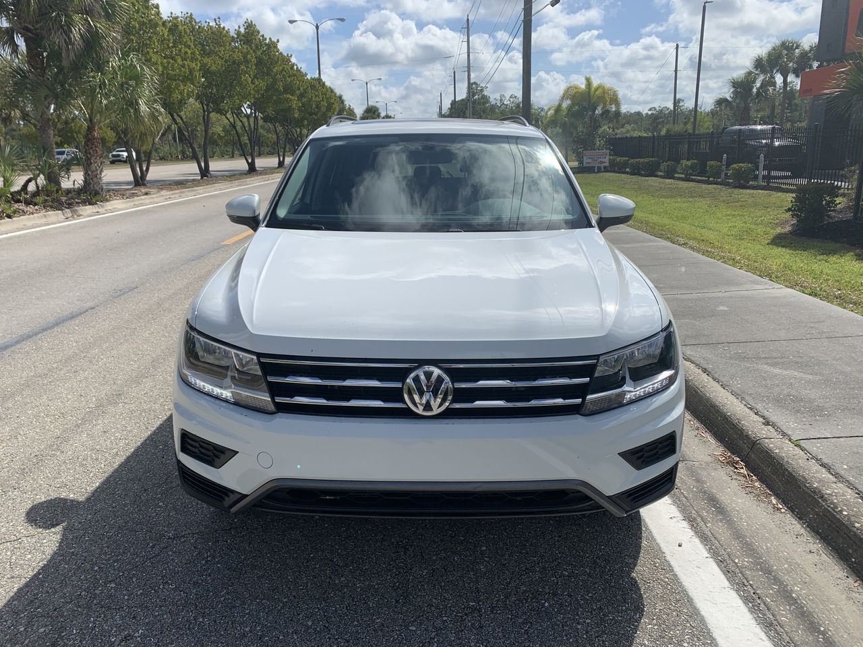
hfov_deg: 67.3
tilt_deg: -13.7
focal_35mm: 26
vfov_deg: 53.1
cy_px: 324
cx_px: 432
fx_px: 648
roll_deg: +0.7
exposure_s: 1/4098
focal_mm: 4.25
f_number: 1.8
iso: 25
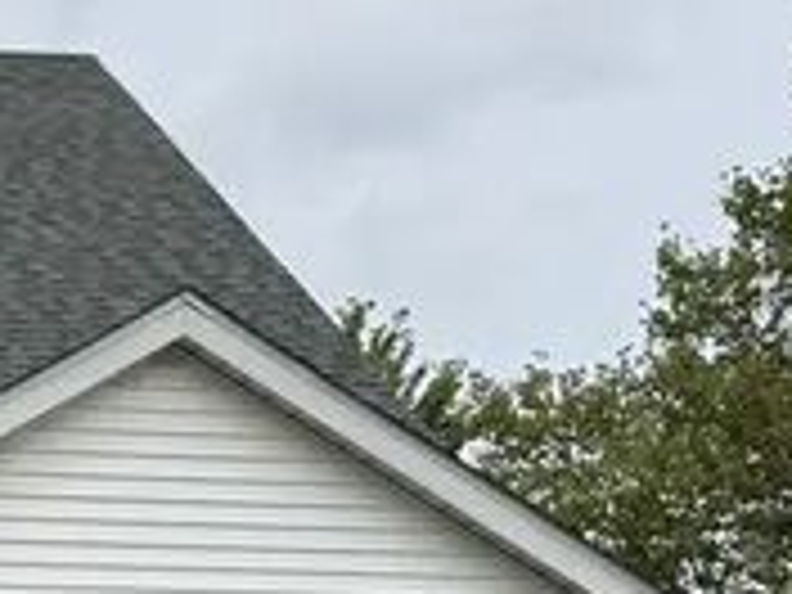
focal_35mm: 140
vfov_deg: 10.4
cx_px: -333
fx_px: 3203
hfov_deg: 13.4
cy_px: 684
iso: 80
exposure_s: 1/1553
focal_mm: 6.76
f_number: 1.78
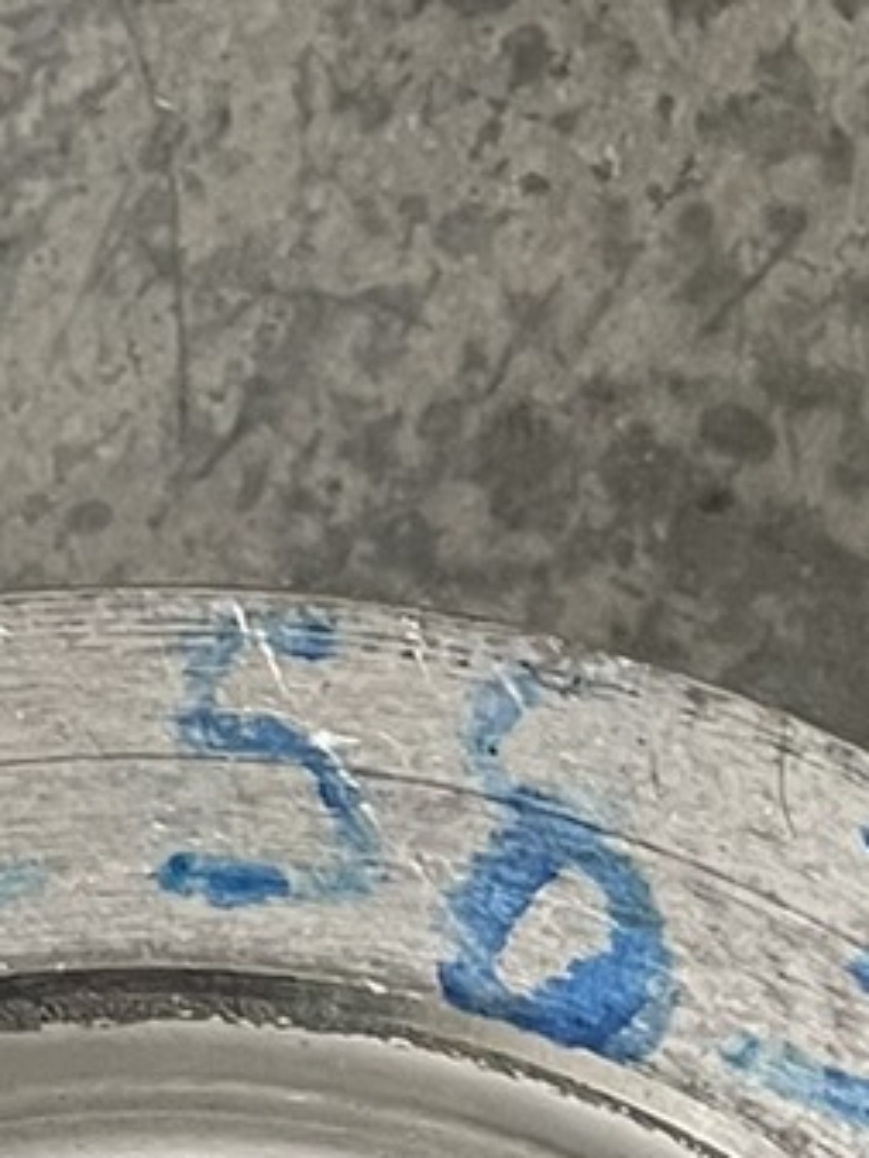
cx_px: 264
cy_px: 2117
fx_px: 5285
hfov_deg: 9.4
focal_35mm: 158
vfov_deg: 11.5
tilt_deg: -77.0
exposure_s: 1/60
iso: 200
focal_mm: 4.2
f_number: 1.6
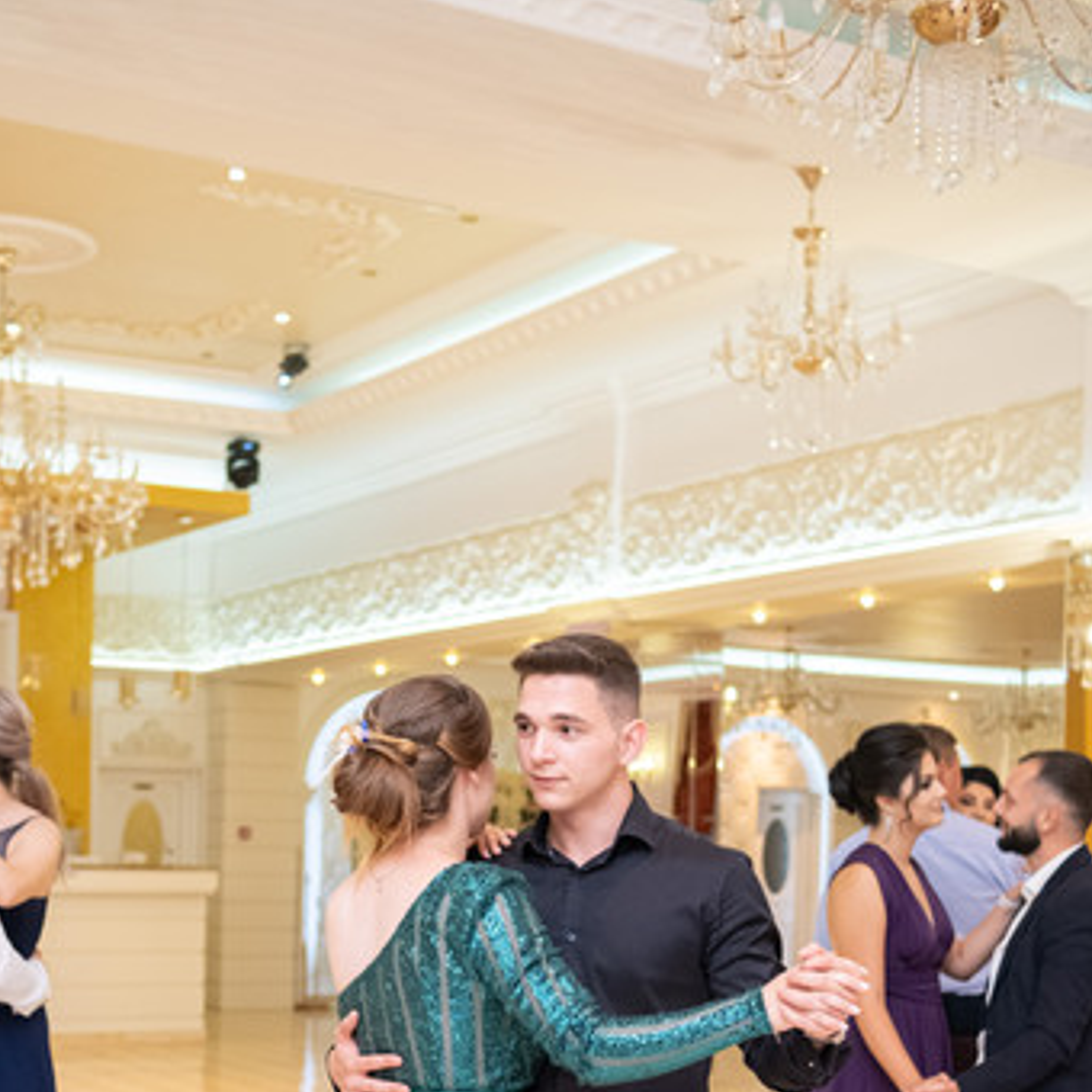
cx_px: 419
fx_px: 1999
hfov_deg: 30.4
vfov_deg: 29.5
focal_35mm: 56
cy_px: 947
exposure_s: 1/125
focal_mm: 23
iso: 1600
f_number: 2
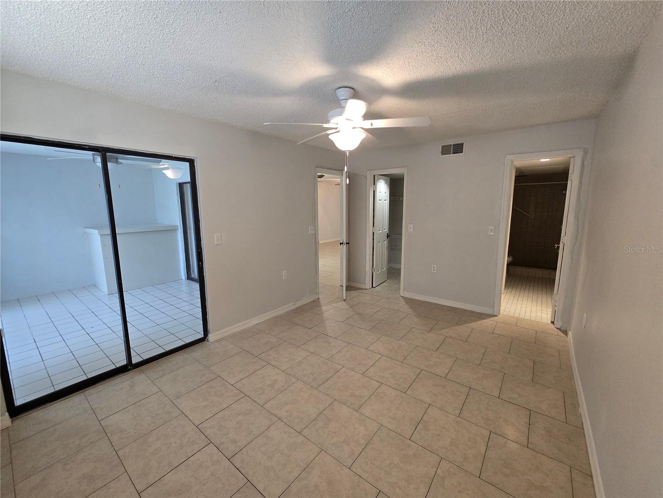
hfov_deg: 106.2
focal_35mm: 13
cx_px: 332
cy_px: 249
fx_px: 249
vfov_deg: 89.9
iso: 320
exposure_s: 1/60
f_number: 2.2
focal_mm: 2.2
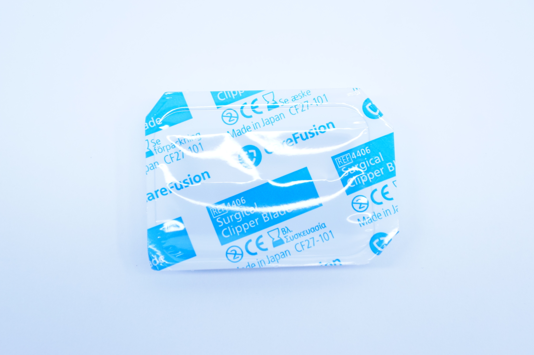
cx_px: 267
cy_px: 178
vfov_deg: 20.1
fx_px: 1000
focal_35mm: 68
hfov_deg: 29.9
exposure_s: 1/160
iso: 800
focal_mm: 45
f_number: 4.5
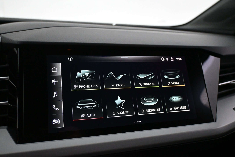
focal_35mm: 32
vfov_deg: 41.7
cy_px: 78
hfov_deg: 59.5
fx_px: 206
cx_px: 118
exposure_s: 1/125
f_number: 4
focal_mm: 21
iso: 4000
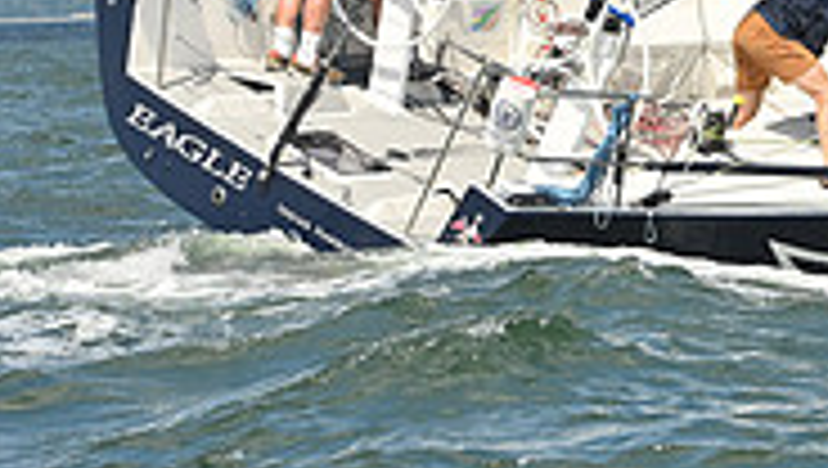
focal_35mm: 313
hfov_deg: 6.8
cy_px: -353
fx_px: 6880
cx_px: 1228
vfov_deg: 3.9
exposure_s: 1/1000
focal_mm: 95
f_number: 9
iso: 250
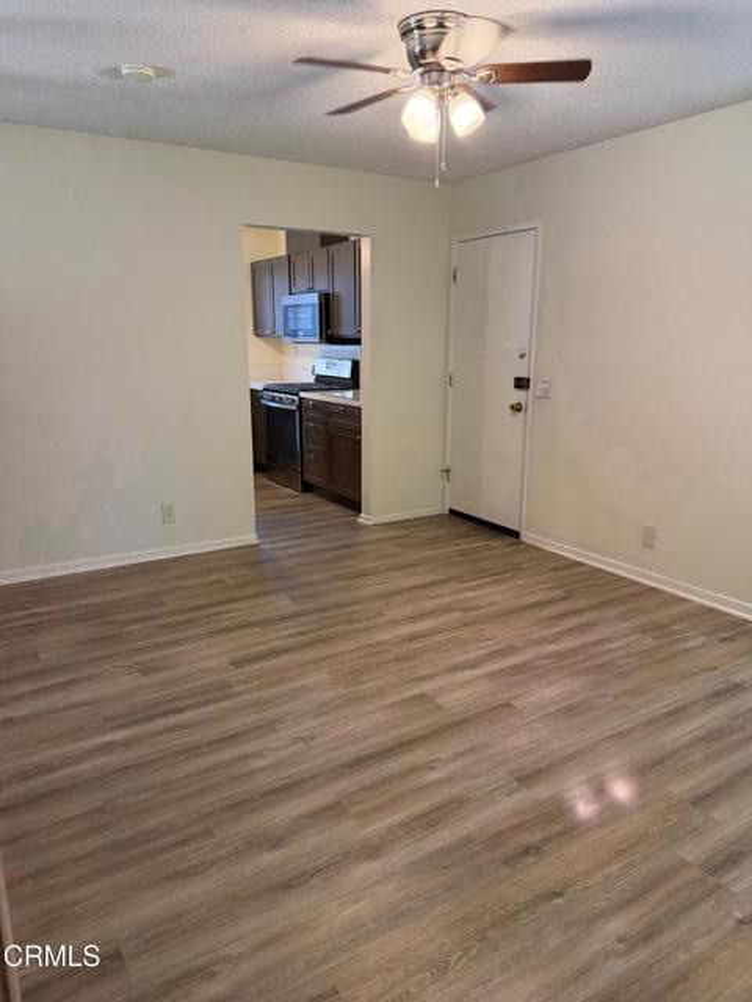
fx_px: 695
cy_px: 501
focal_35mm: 24
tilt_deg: -12.6
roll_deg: +0.3
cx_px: 376
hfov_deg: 56.8
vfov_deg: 71.6
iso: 200
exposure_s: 1/60
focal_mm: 6.76
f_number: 1.78
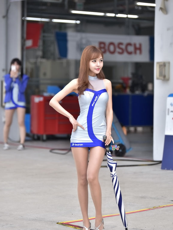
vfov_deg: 14.8
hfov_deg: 11.1
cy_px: 126
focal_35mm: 133
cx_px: 87
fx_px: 887
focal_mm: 122
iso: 100
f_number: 2.8
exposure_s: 1/250
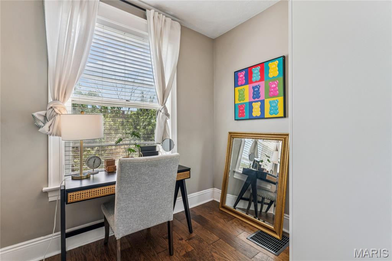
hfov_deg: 96.8
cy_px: 130
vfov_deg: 73.7
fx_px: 174
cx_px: 196
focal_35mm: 16
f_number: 13
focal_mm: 16
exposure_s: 1/20
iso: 320
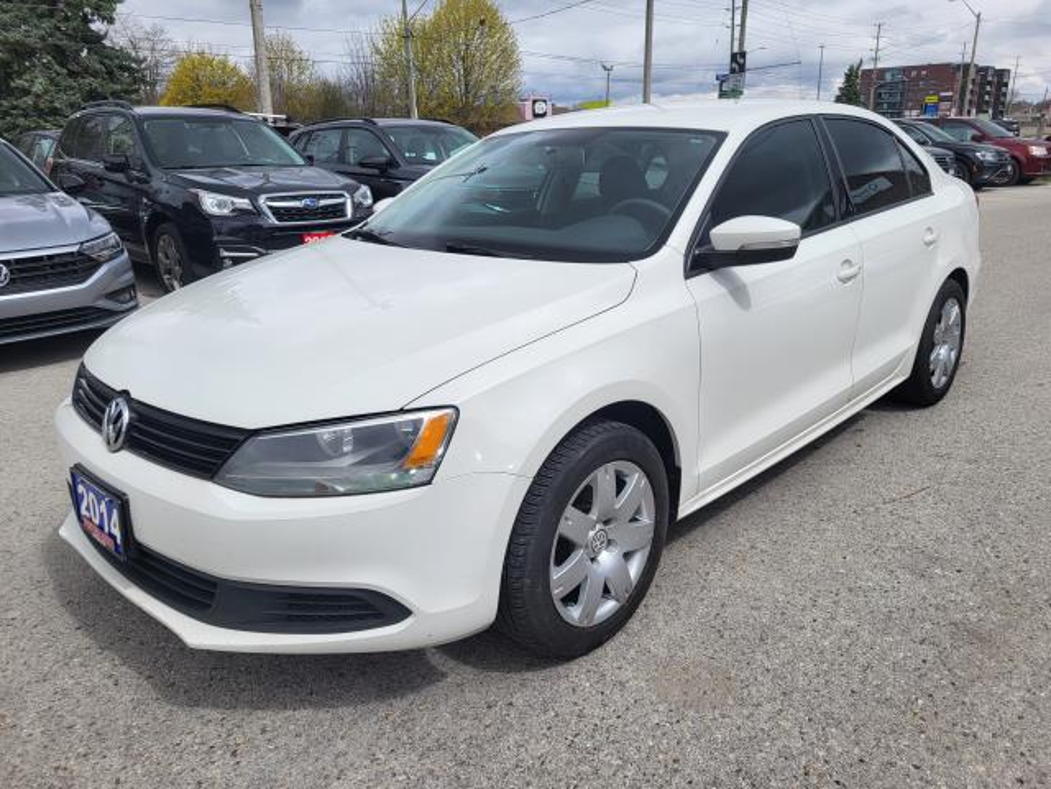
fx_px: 789
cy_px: 394
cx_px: 526
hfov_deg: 67.3
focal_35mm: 26
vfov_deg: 53.1
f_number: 1.8
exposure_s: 1/3092
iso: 40
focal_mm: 5.4
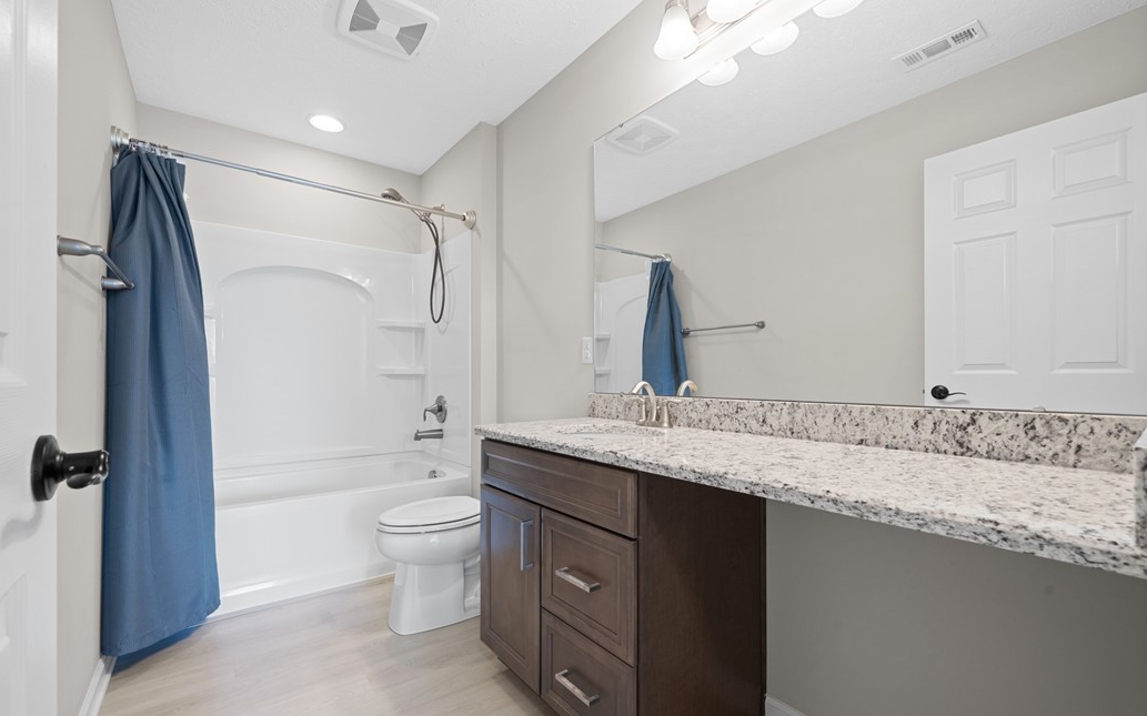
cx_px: 573
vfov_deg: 74.7
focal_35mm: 15
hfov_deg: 101.5
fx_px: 469
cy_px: 374
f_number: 9
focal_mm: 14
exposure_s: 1/2.5
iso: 250
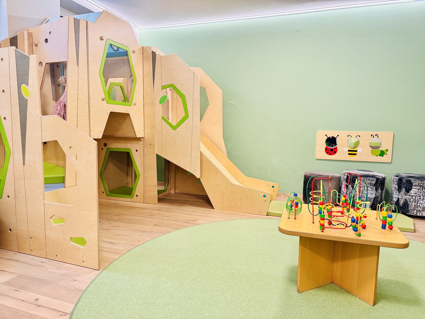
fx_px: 295
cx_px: 212
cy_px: 160
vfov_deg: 56.8
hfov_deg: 71.6
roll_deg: -1.1
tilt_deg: -5.9
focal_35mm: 24
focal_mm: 6.76
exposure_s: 1/59
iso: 250
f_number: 1.78
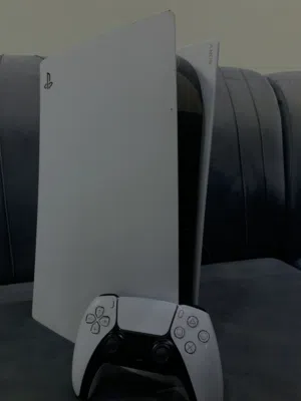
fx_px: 301
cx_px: 150
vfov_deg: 67.3
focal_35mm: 26
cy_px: 200
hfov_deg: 53.1
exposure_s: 1/60
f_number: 1.8
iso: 125
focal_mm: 4.25
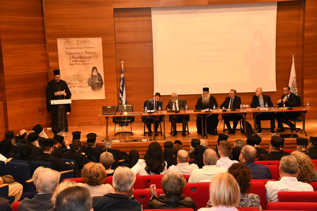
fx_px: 519
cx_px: 158
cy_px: 107
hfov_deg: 33.9
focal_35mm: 59
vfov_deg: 23.0
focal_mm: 58
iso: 3200
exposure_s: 1/125
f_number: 5.6
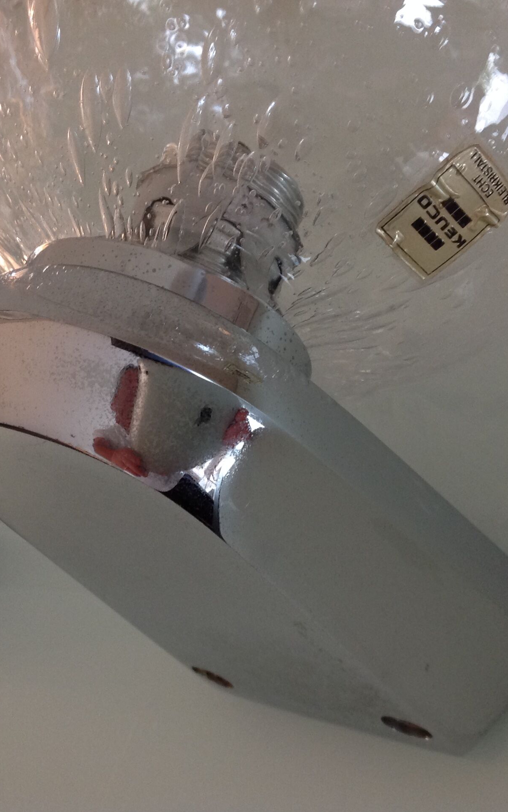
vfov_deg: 40.3
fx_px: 1108
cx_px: 199
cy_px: 408
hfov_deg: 25.8
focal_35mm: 50
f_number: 2.4
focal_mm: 4.28
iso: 125
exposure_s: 1/15
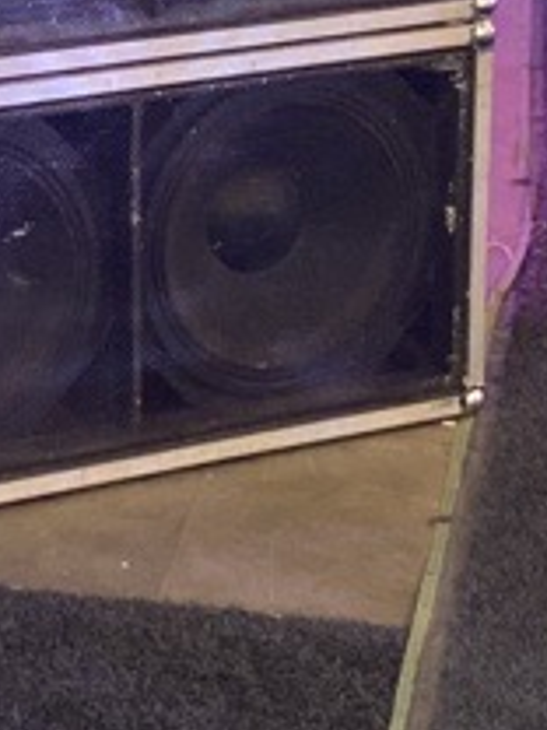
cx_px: -60
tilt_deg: -14.5
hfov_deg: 10.8
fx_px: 2844
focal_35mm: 135
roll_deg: +1.2
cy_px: 49
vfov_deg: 14.4
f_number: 1.8
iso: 500
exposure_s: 1/33
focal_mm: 4.25
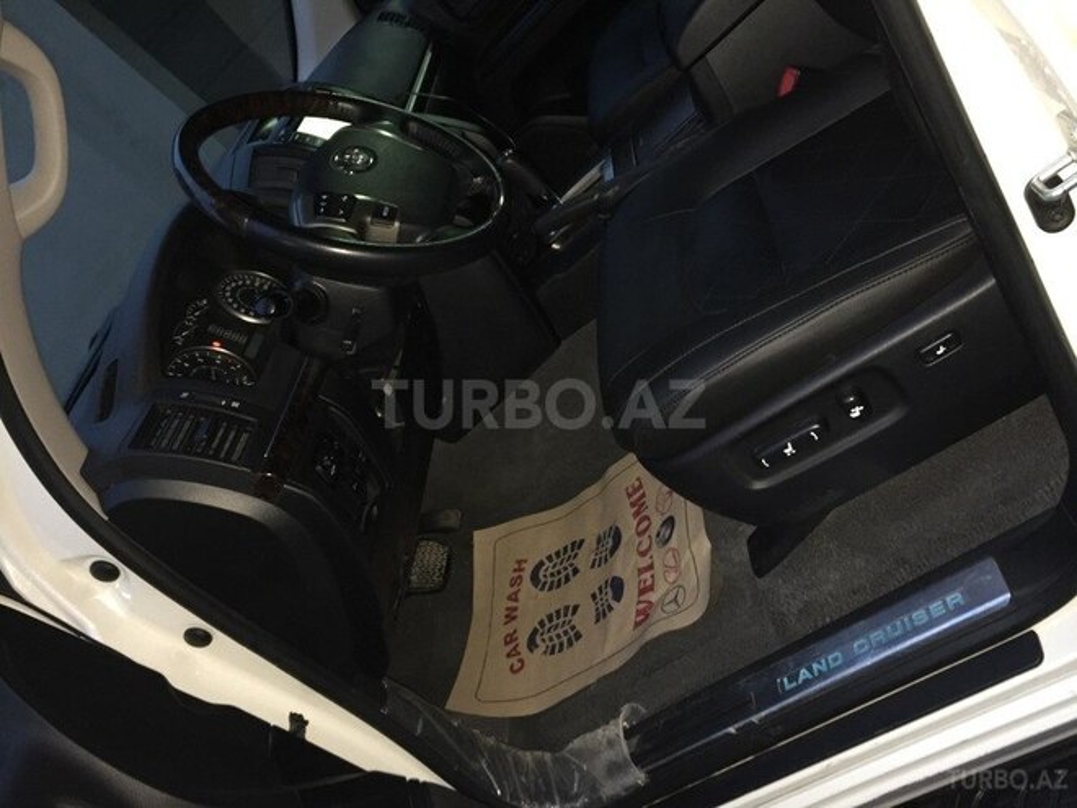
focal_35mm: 29
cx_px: 538
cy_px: 404
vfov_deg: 48.2
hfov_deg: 61.7
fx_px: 902
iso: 250
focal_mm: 4.15
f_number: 2.2
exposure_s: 1/17
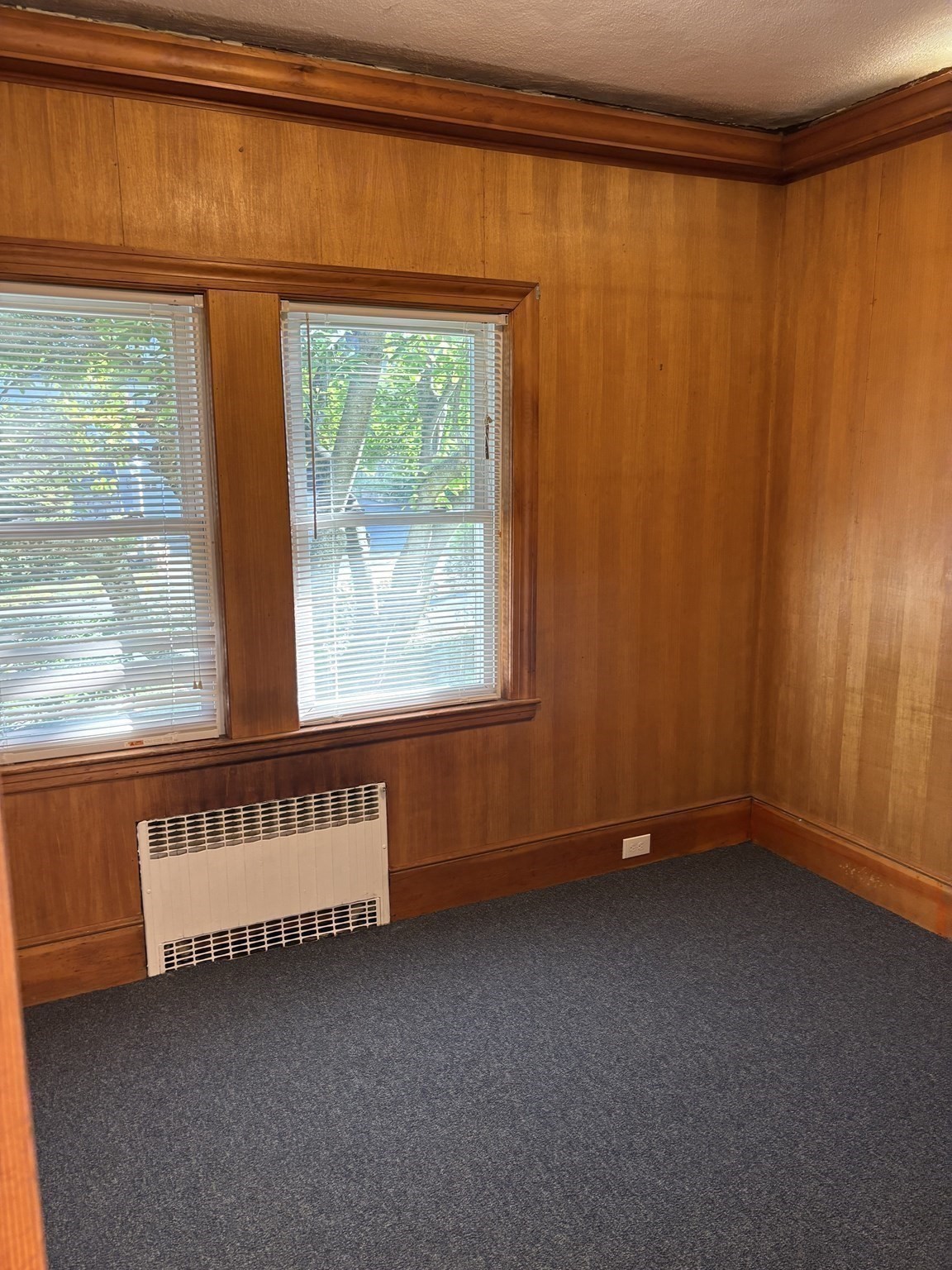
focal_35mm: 26
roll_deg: +0.6
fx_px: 953
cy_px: 635
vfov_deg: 67.3
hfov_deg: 53.1
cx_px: 476
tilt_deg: -10.2
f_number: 1.6
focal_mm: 5.96
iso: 125
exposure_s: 1/60
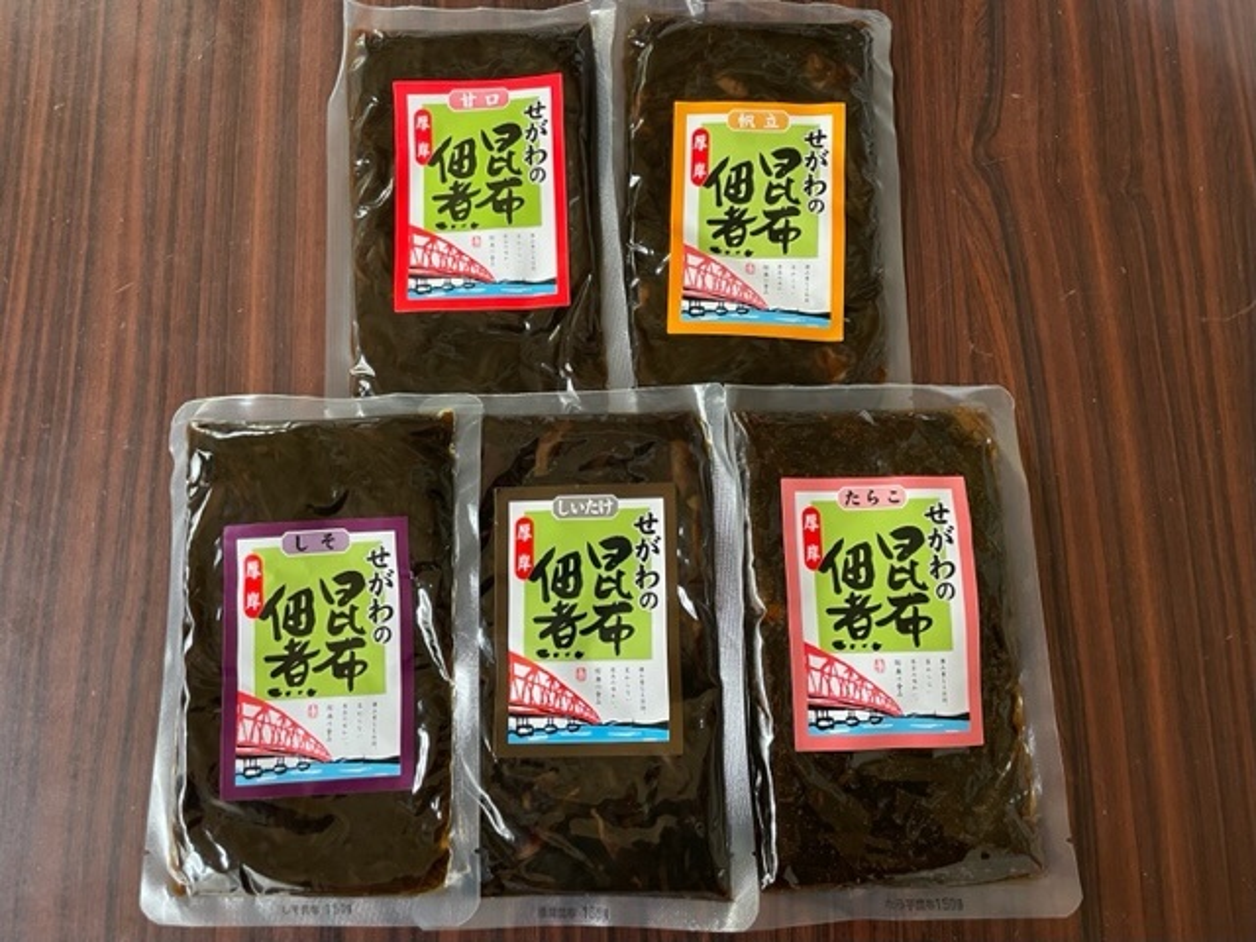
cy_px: 471
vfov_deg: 53.1
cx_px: 628
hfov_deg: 67.3
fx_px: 943
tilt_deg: -78.9
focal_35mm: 26
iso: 400
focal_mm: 4.2
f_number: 1.6
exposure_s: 1/33
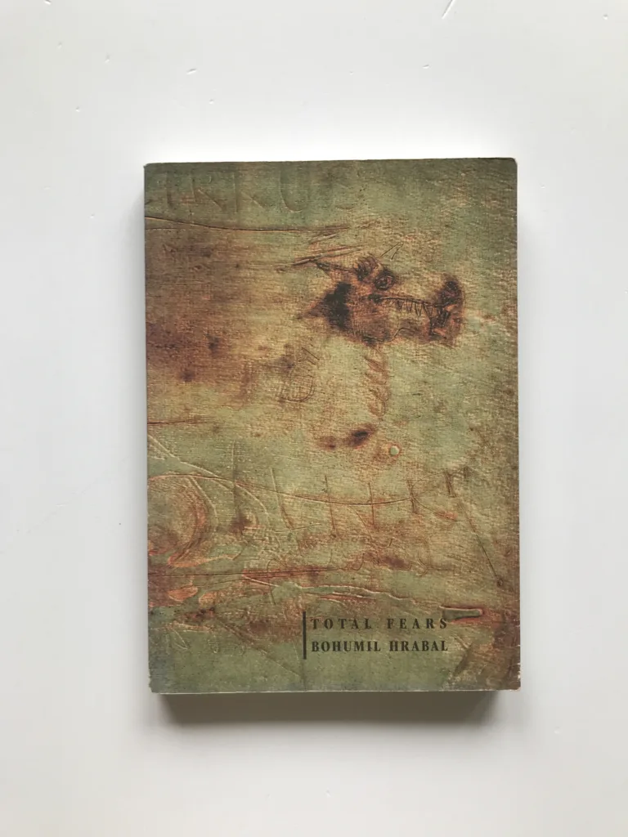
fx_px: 677
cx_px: 314
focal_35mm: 28
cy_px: 418
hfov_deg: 49.7
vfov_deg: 63.4
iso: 25
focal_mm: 3.99
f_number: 1.8
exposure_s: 1/50
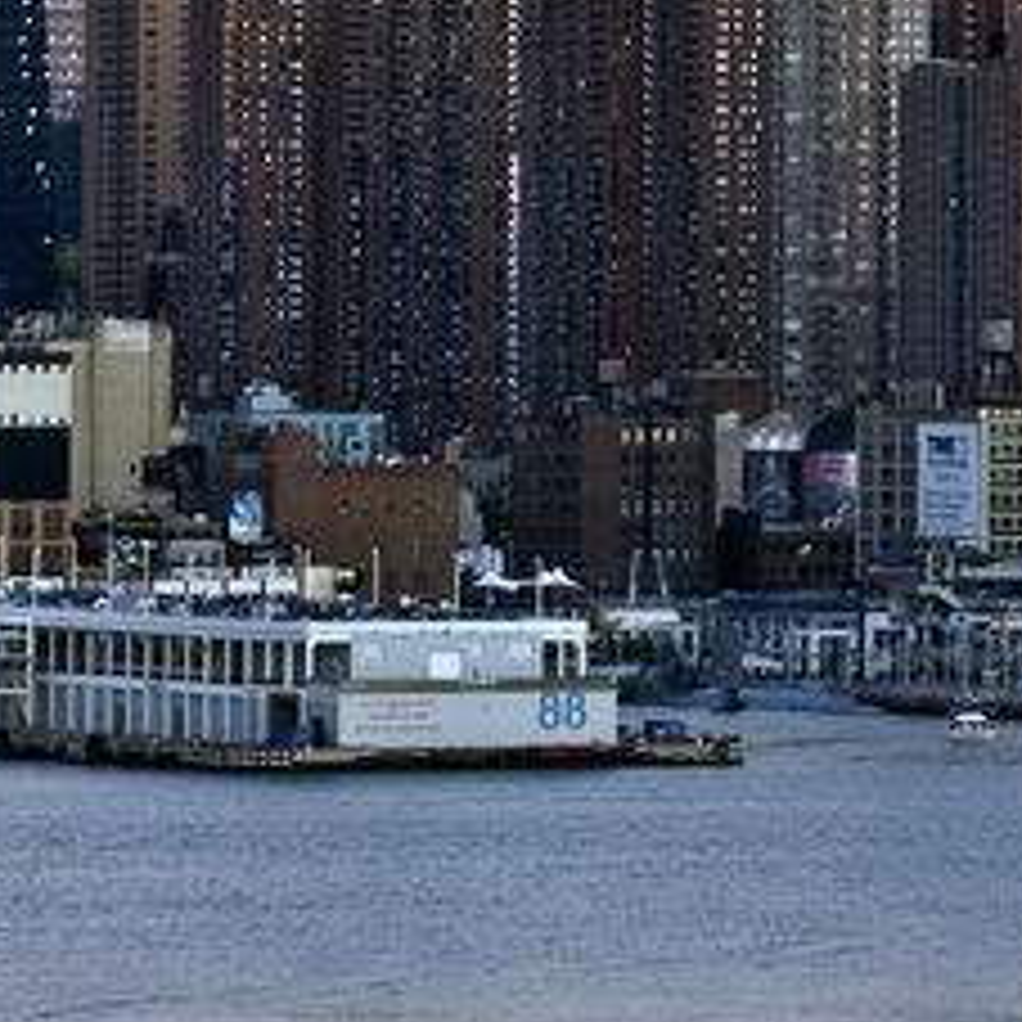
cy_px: -299
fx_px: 13495
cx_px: 594
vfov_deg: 4.3
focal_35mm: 404
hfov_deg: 4.3
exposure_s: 1/30
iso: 200
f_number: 5.6
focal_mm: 80
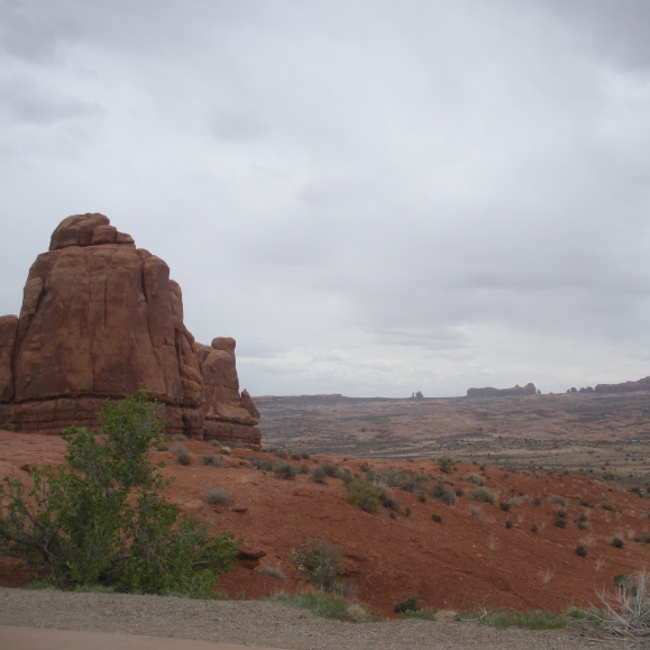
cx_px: 429
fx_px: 935
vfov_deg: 38.3
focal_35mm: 44
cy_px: 336
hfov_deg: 38.0
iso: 64
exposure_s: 1/747
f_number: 3.5
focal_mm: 6.3
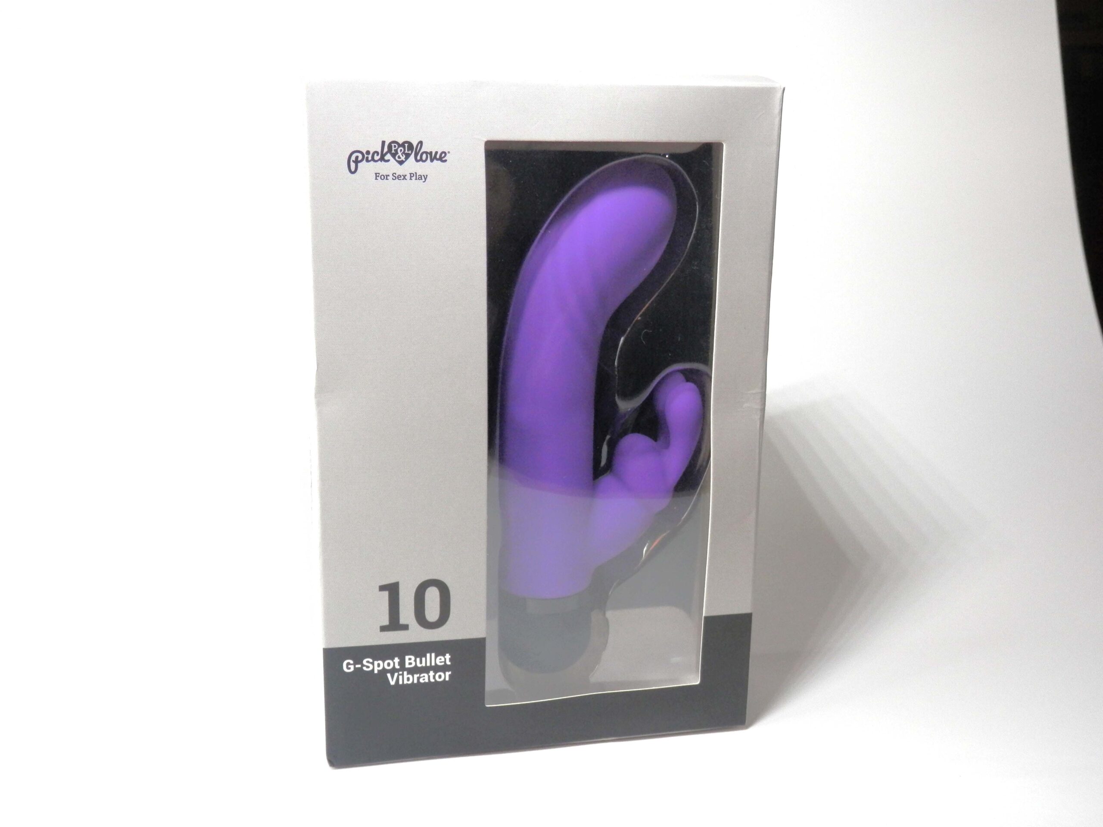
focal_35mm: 37
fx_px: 1179
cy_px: 414
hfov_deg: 50.1
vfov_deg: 38.7
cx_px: 552
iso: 125
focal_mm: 6.6
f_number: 3.6
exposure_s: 1/60
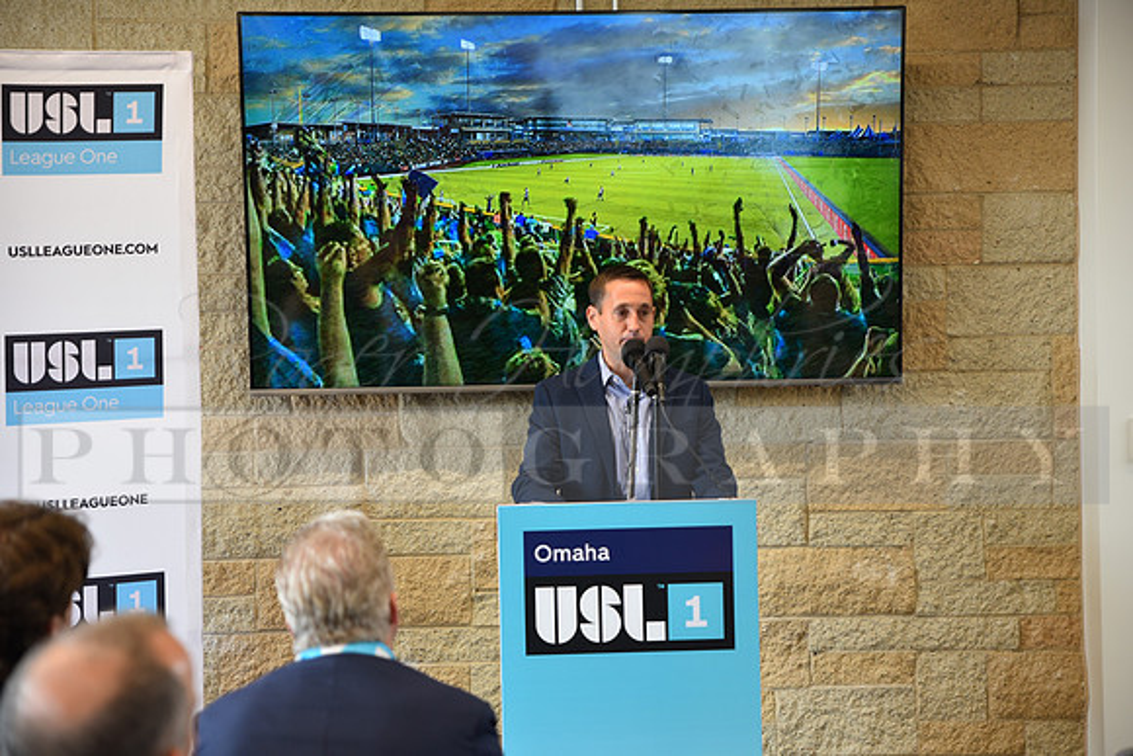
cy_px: 378
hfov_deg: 28.8
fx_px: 2203
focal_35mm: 70
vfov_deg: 19.5
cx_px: 566
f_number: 2.8
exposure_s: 1/60
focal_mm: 70
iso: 400
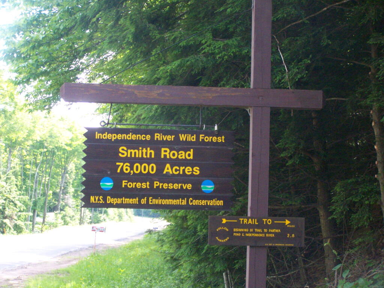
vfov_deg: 15.7
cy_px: 144
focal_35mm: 94
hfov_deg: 20.9
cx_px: 192
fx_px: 1043
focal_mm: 15.6
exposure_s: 1/250
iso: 400
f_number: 3.2
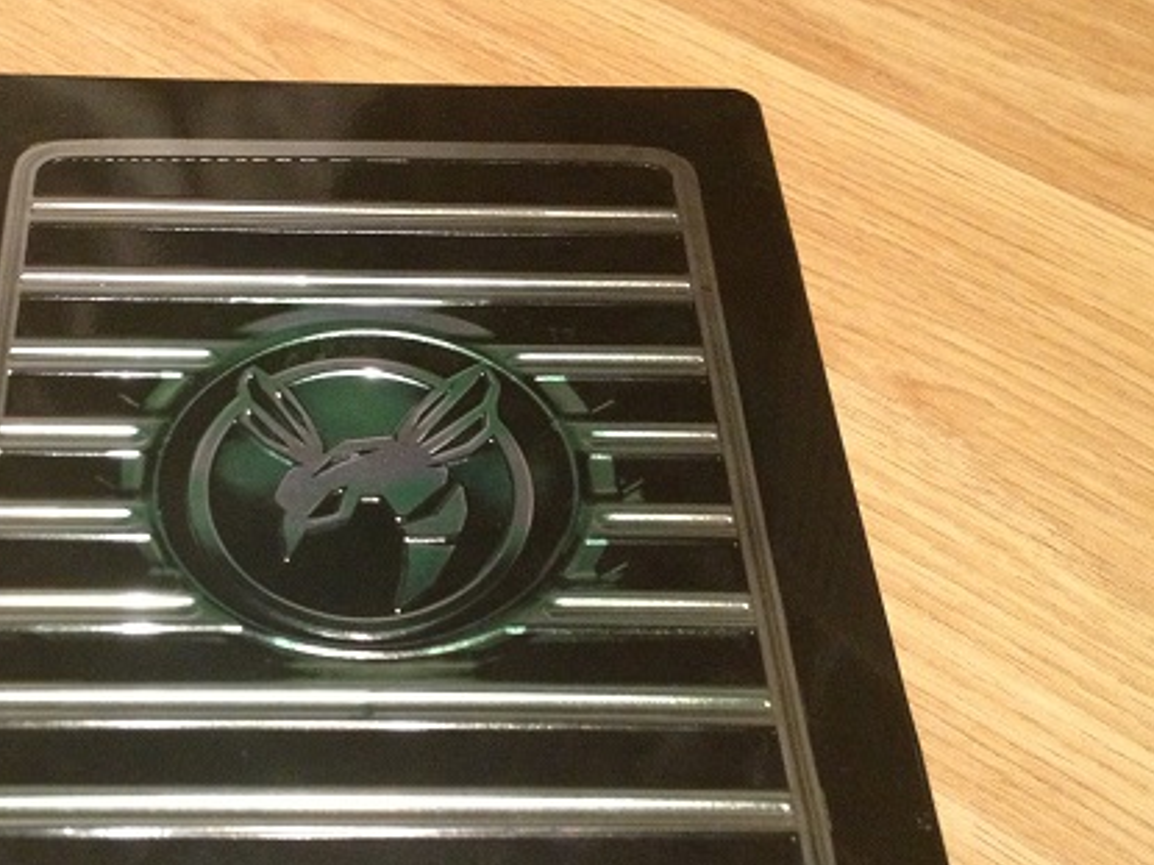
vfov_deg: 26.8
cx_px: 356
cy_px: 615
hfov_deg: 35.1
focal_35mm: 54
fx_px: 1800
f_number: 2.4
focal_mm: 4.28
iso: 400
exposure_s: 1/20
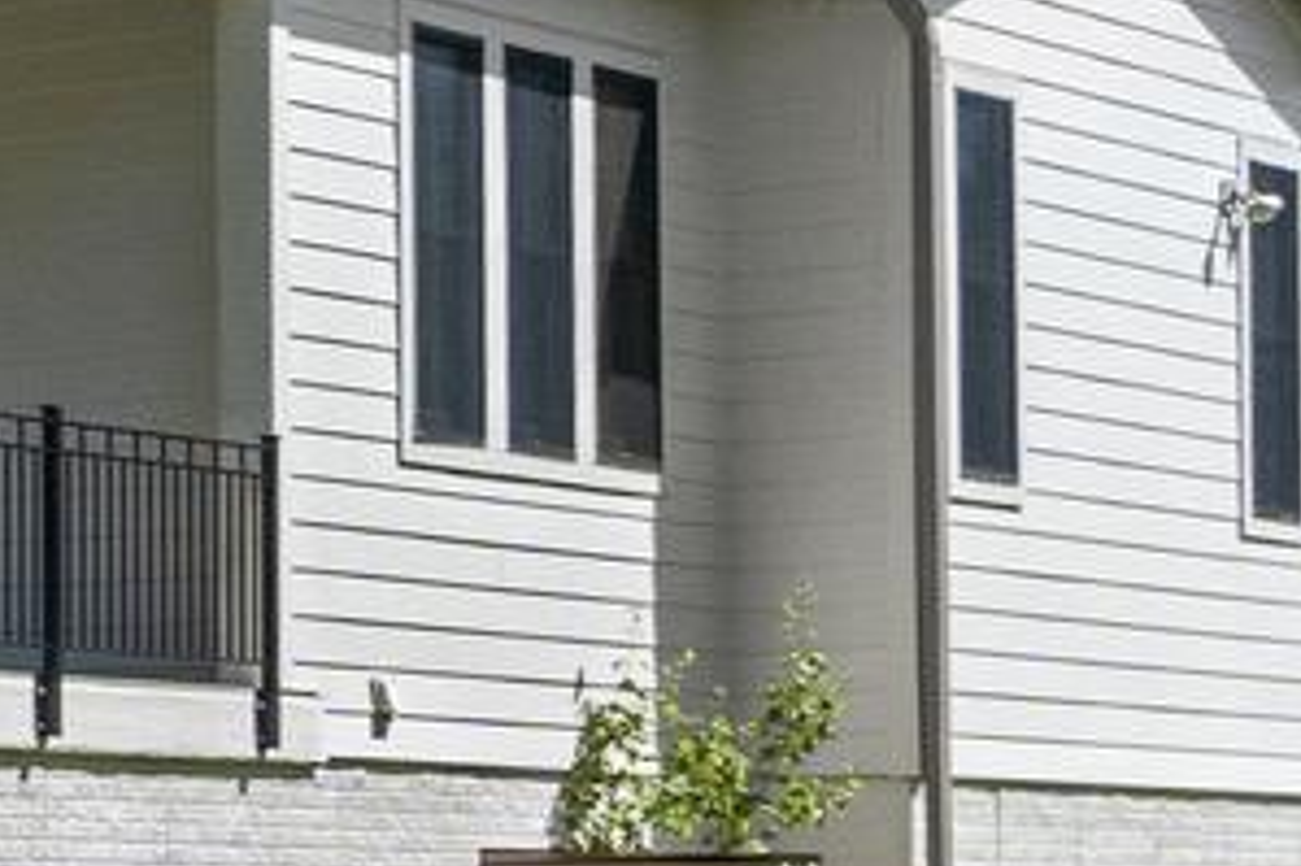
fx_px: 5201
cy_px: -211
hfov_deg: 11.1
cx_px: -2176
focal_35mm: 144
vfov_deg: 9.4
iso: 800
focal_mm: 21
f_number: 8
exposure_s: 1/1600
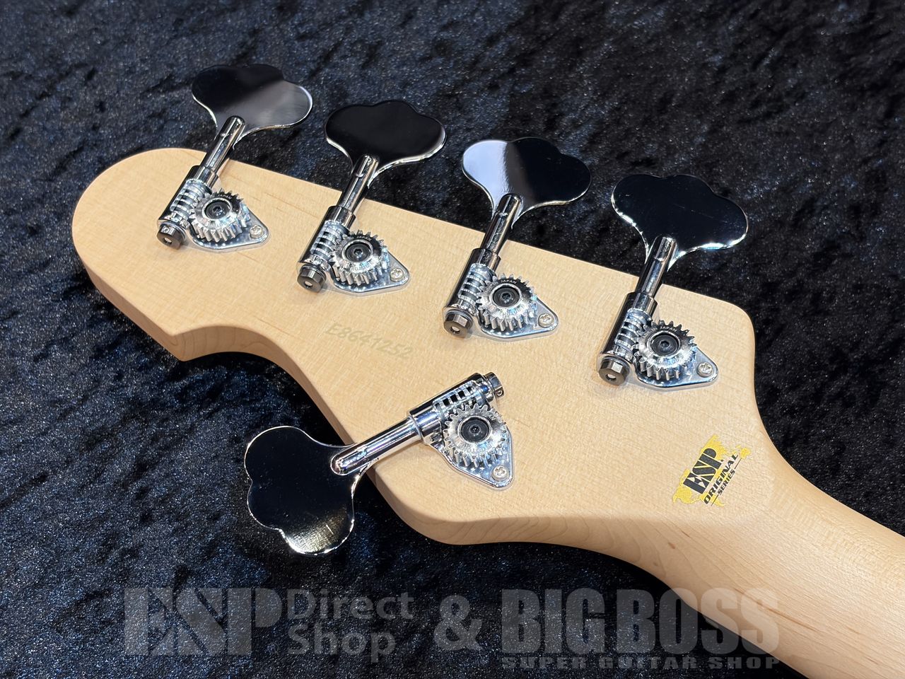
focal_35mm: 52
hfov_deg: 36.8
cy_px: 340
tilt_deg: -56.1
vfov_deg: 28.0
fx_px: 1359
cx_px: 452
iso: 125
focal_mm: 5.96
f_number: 1.6
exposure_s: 1/60
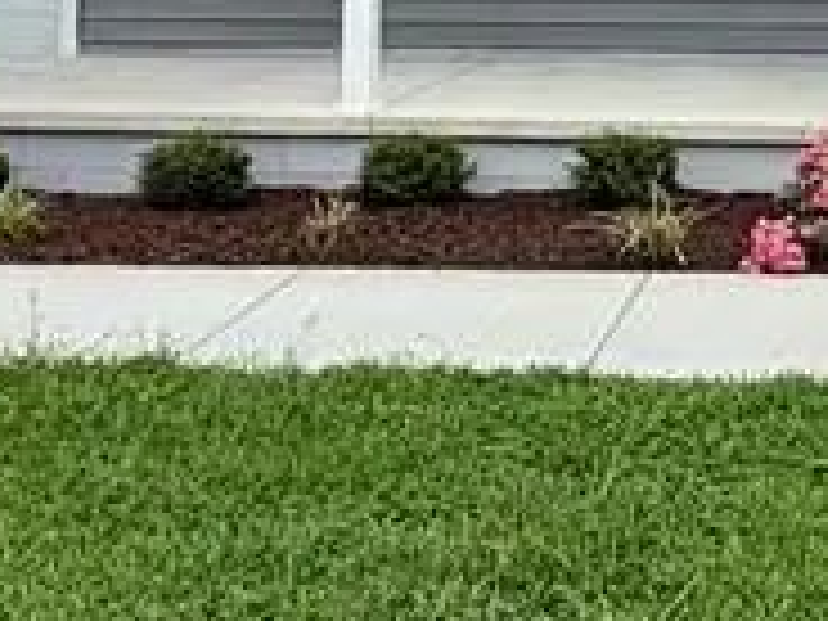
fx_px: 1866
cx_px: 801
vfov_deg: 17.1
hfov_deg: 24.1
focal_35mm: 78
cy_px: -315
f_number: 2.2
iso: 25
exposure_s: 1/770
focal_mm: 2.22
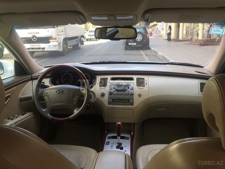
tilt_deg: -11.4
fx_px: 188
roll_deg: -1.9
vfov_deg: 48.2
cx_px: 112
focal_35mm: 29
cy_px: 84
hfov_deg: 61.7
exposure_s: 1/130
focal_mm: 4.15
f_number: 2.2
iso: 32
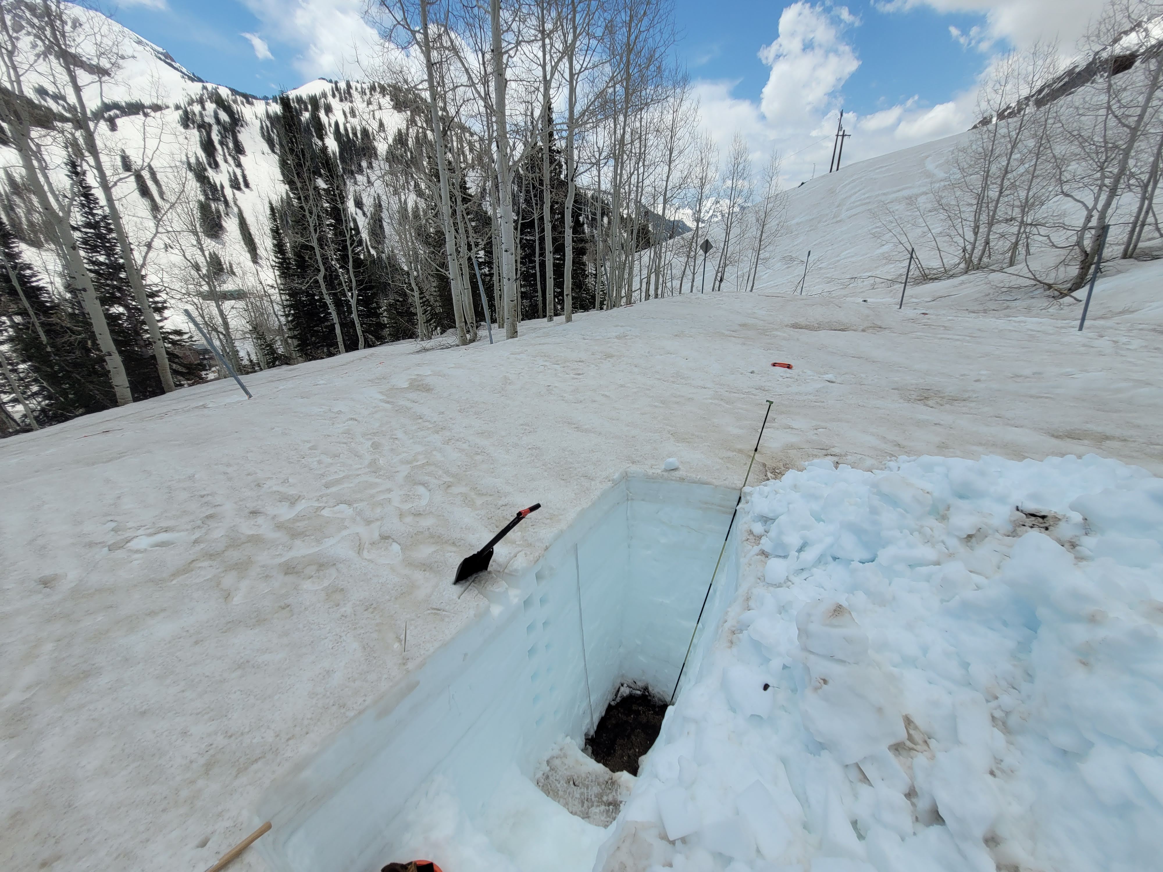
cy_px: 436
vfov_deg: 89.9
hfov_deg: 106.2
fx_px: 437
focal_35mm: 13
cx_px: 582
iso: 40
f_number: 2.2
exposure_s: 1/2760
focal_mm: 1.74
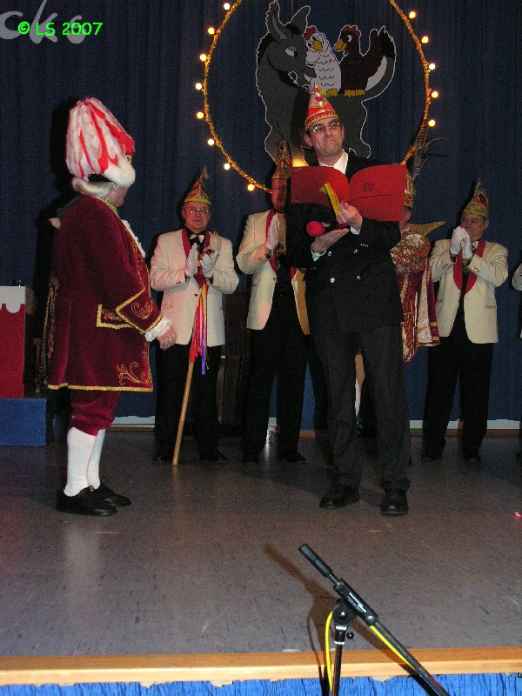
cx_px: 261
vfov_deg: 41.2
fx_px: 925
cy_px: 348
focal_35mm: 46
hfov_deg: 31.5
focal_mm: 11.8
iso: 200
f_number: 4.2
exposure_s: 1/60.1
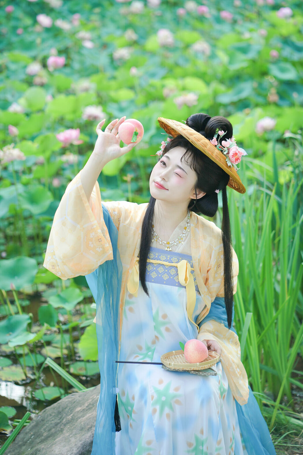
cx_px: 152
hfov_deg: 16.1
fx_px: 1073
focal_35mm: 85
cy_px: 228
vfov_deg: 23.9
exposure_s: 1/400
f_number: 2.8
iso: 200
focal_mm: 85
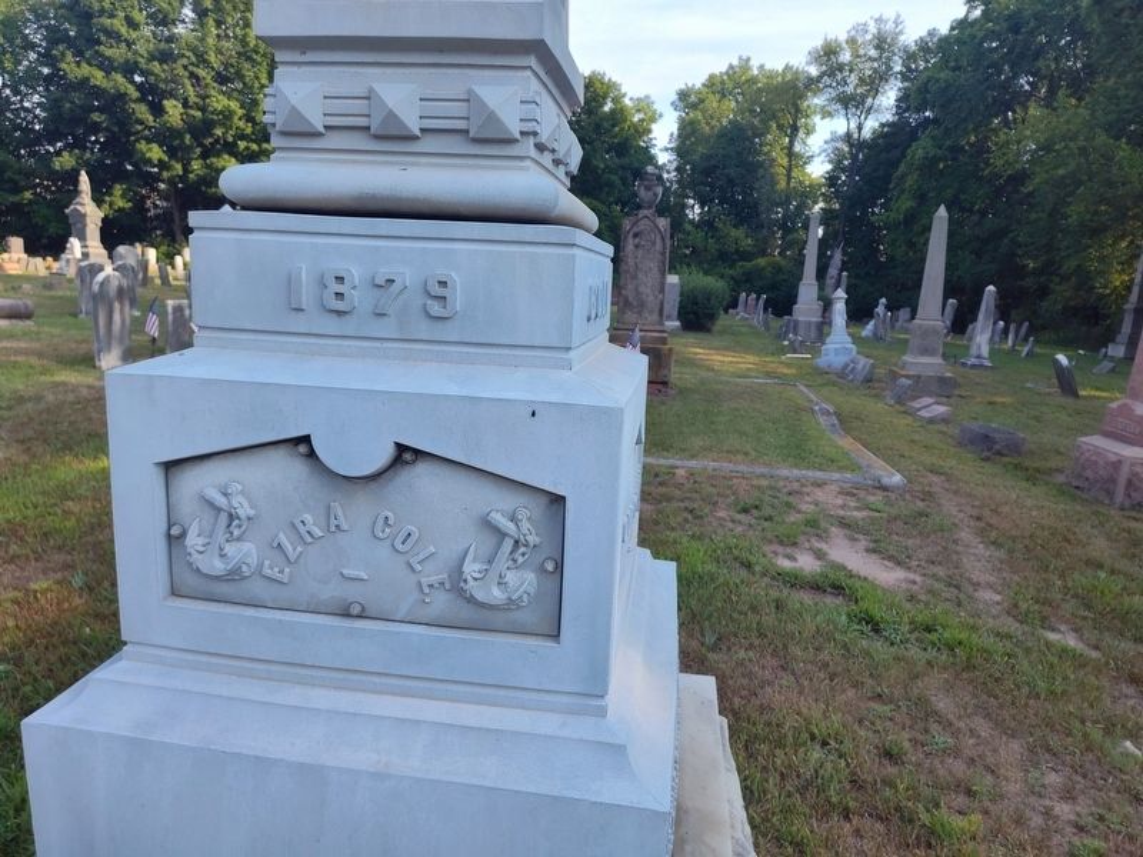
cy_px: 428
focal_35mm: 23
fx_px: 759
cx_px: 572
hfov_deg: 73.9
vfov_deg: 58.9
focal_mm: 5.56
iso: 100
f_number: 1.8
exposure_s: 1/649
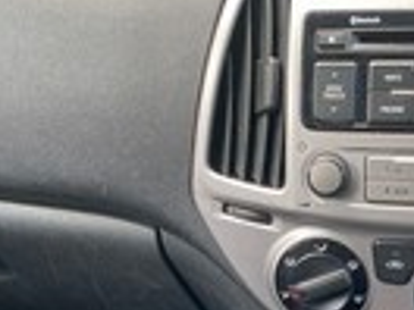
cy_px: 344
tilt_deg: -38.9
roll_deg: +5.7
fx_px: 825
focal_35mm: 69
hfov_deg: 27.3
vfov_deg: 20.3
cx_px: 361
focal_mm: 4.25
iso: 100
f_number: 1.8
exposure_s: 1/121
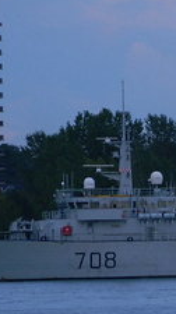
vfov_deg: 2.1
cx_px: 124
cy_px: 144
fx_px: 8483
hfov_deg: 1.2
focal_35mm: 1019
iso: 80
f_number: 5.8
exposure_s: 1/100
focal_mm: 94.5
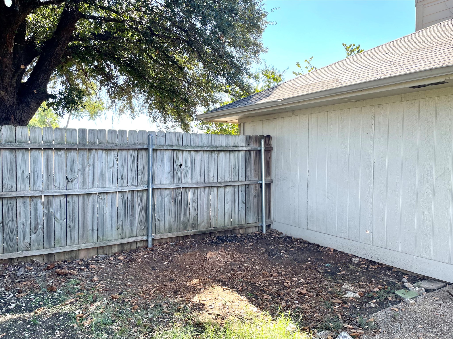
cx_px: 226
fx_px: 340
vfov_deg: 53.1
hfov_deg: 67.3
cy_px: 170
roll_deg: +2.1
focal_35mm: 26
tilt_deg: -2.2
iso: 32
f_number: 1.6
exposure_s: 1/550
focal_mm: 4.2
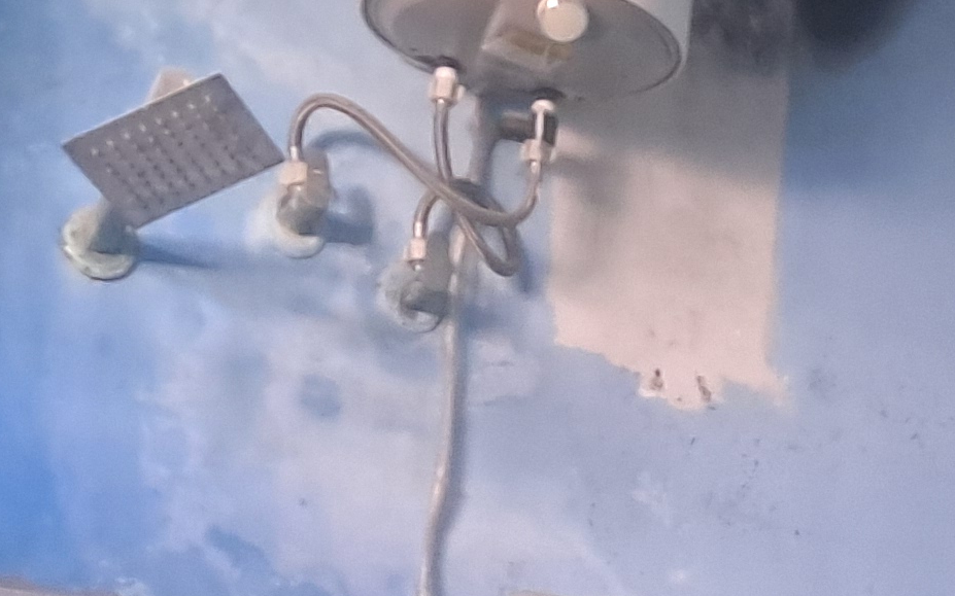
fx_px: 3279
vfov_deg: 9.4
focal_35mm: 126
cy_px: 1392
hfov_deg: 16.3
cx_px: 906
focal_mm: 4
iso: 640
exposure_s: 1/33
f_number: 1.8
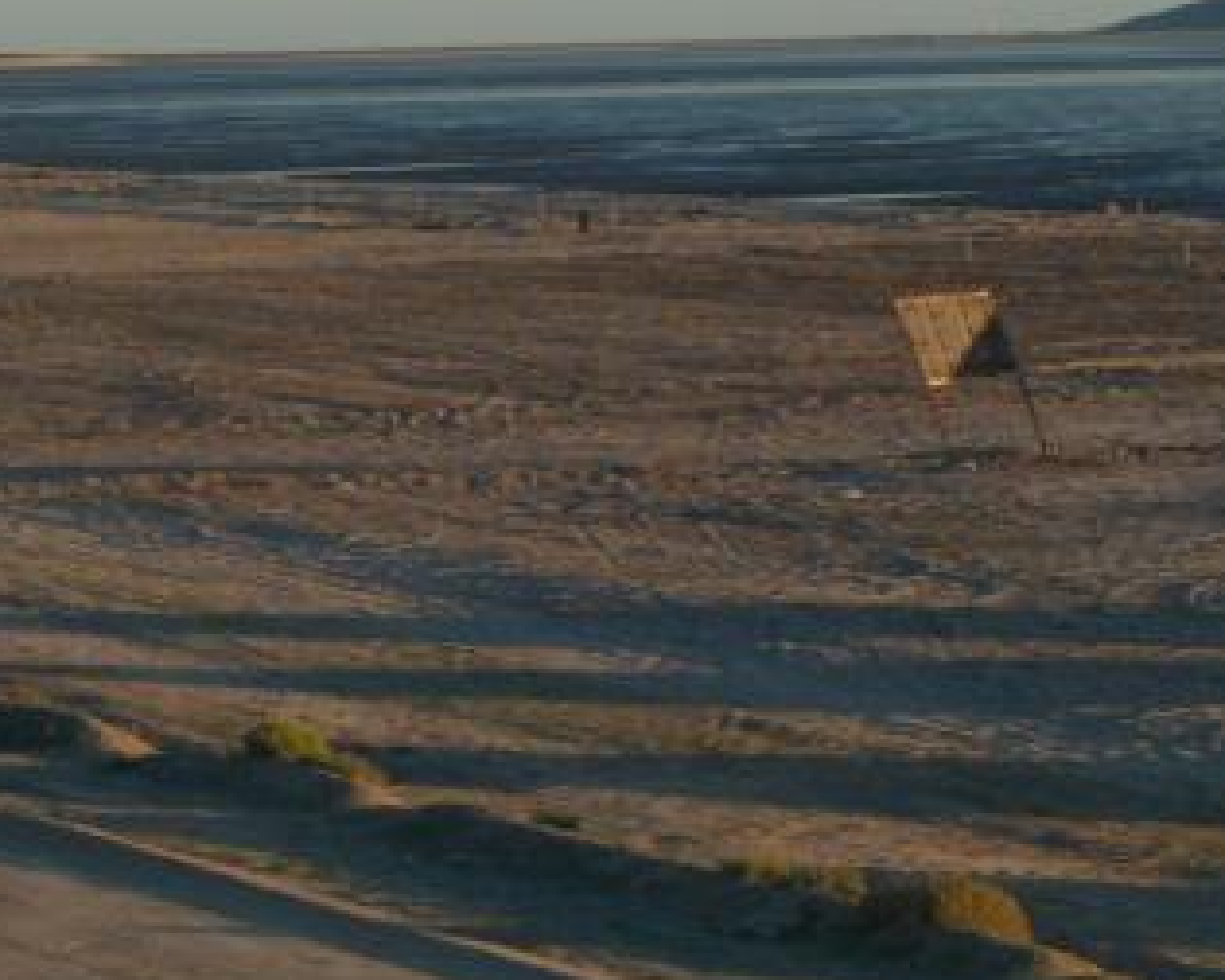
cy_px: 159
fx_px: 7469
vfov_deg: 7.5
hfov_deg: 9.4
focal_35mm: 206
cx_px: 226
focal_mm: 17
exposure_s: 1/250
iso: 80
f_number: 4.3
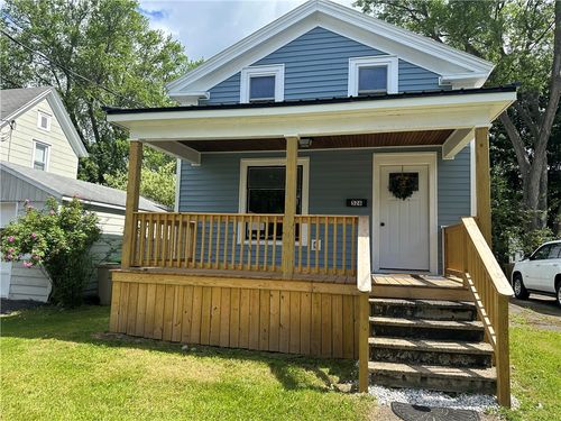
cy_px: 210
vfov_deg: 56.8
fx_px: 389
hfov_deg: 71.6
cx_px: 280
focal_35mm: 24
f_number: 1.78
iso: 80
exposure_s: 1/2410
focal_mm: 6.86
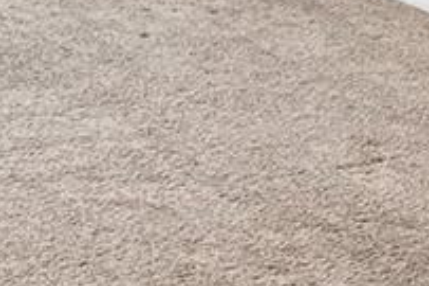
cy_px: -528
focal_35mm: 134
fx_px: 1595
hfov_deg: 14.1
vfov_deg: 8.7
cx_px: -260
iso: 400
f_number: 9
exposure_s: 1/25
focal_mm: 17
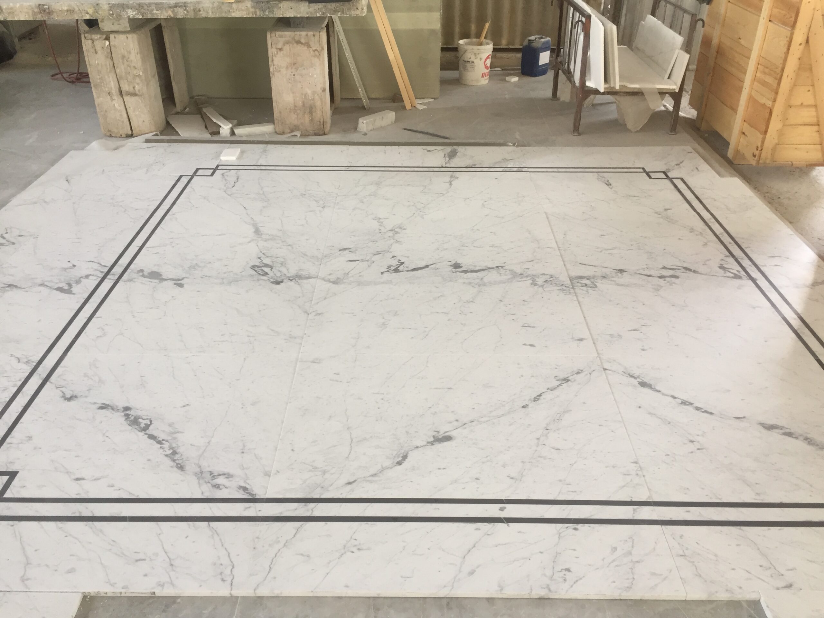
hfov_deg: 61.7
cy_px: 309
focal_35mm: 29
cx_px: 412
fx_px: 690
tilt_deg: -31.5
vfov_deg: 48.2
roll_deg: -0.8
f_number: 2.2
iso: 32
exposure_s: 1/33
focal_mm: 4.15
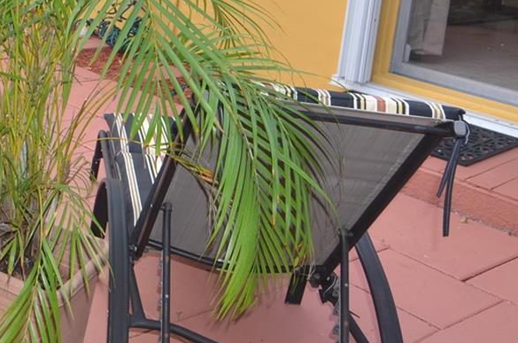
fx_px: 766
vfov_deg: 23.9
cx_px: -50
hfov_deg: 32.8
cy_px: -17
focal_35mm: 53
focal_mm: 13
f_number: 3.5
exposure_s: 1/200
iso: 200
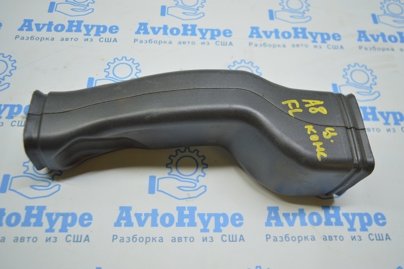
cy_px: 134
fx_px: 370
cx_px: 202
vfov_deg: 39.9
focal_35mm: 33
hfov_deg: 57.3
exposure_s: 1/80
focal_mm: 22
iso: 400
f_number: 3.8
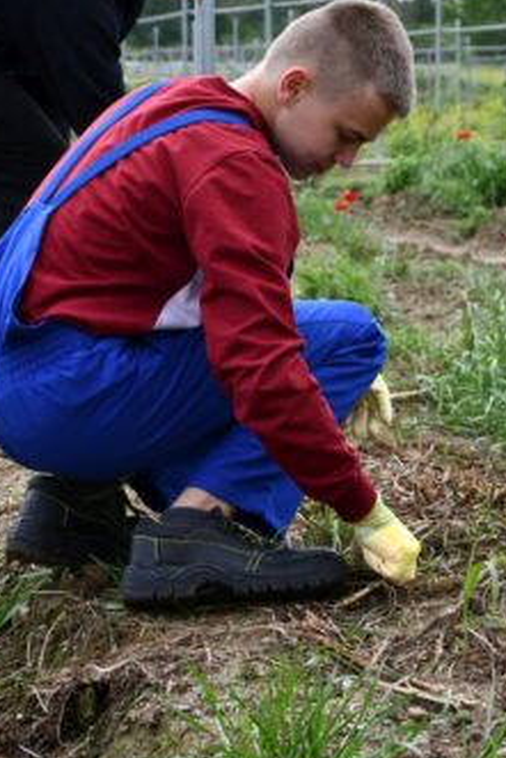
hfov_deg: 12.1
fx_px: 2380
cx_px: 334
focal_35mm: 113
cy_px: 307
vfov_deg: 18.1
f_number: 7.1
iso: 200
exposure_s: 1/250
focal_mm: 52
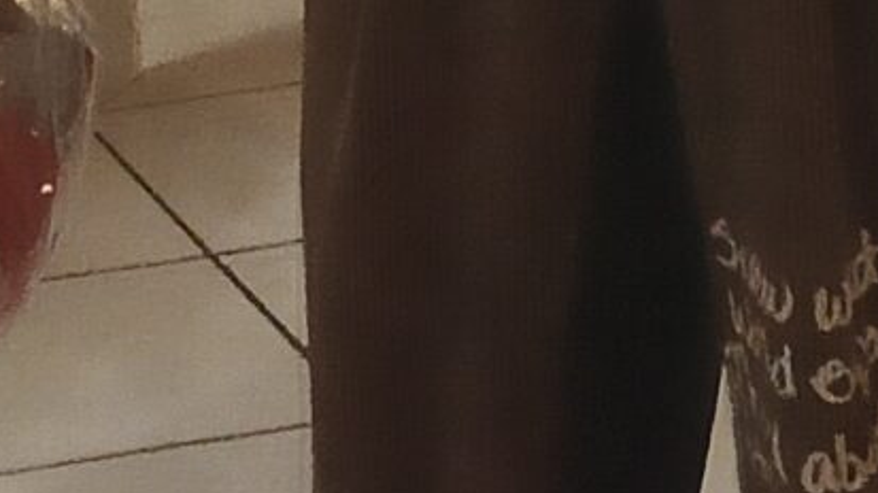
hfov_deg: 9.1
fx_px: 5516
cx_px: 85
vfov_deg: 4.7
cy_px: -1356
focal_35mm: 237
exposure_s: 1/100
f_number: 1.8
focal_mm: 4.05
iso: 2000
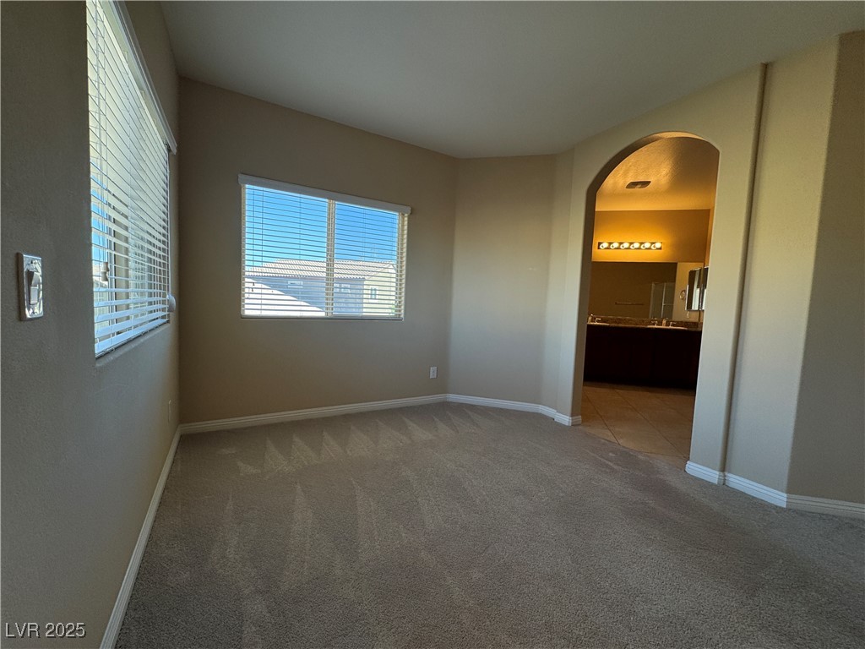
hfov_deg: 102.1
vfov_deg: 85.7
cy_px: 324
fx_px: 350
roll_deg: -2.8
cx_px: 432
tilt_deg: -3.2
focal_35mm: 14
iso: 40
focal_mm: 2.22
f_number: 2.2
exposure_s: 1/144
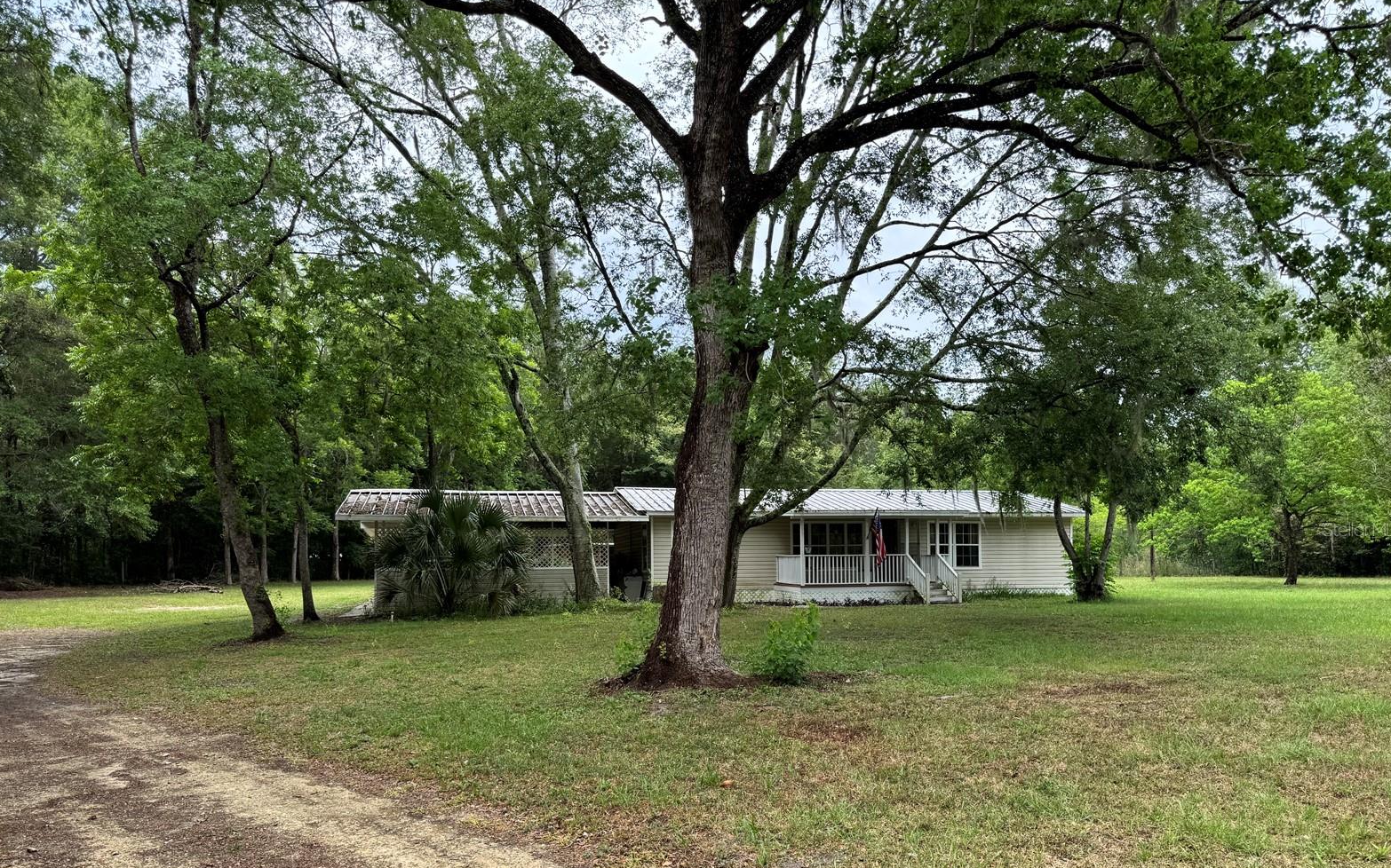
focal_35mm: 26
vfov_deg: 47.2
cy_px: 529
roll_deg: +0.8
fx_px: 985
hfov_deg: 70.4
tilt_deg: +1.0
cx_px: 696
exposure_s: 1/888
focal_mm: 6.76
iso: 80
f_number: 1.78
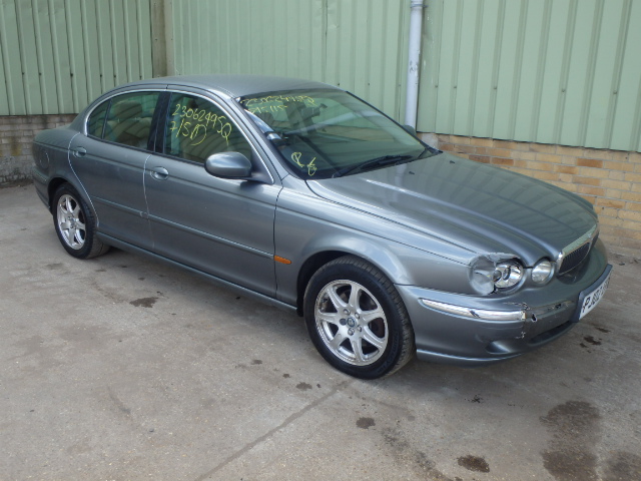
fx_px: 556
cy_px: 240
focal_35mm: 30
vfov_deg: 46.8
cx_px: 320
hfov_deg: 60.0
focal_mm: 5.4
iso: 125
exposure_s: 1/200
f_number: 4.1
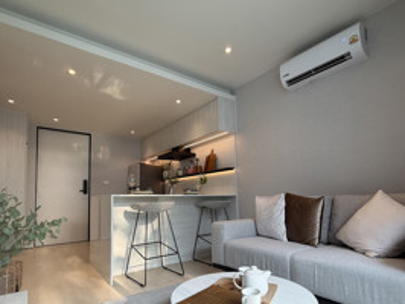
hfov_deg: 81.7
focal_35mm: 20
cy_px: 186
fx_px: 234
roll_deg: +1.6
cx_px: 204
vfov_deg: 65.3
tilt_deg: +3.2
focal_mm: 2.22
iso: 80
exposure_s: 1/100
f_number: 2.2
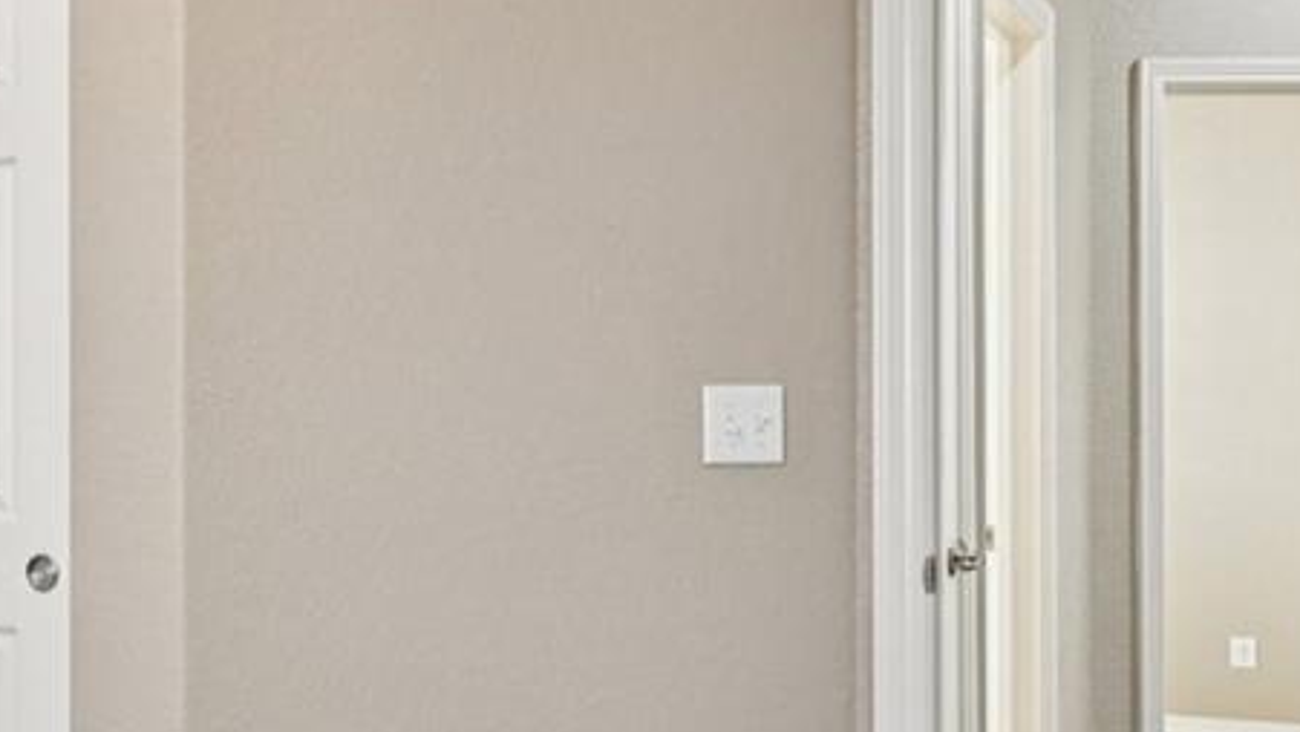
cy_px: 447
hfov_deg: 30.7
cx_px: -412
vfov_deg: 23.0
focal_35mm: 52
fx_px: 1793
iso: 400
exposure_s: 1/8
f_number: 11
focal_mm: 14
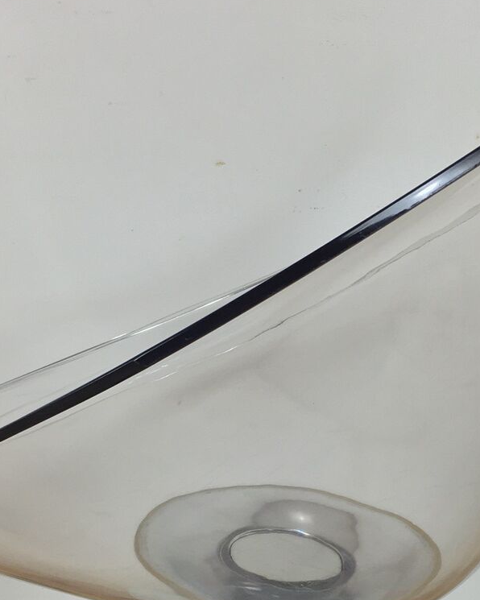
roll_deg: +0.0
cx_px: 293
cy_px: 574
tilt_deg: -25.5
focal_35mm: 76
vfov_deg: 24.1
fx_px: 1350
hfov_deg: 20.1
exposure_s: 1/33
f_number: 2.2
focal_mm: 4.15
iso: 25
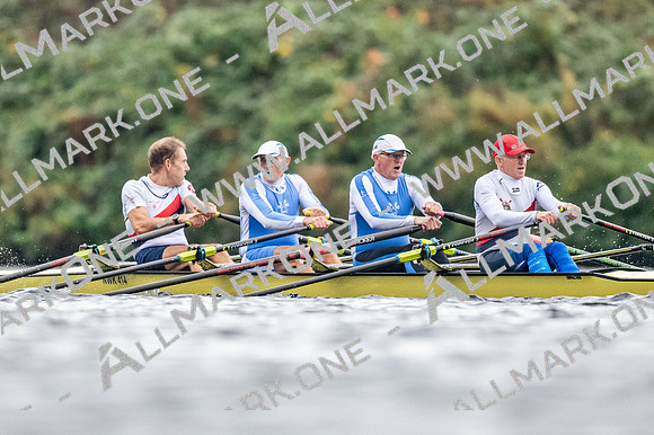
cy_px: 218
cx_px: 327
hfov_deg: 2.3
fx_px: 16340
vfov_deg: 1.5
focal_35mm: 900
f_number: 4
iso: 4500
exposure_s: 1/2500
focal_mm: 600
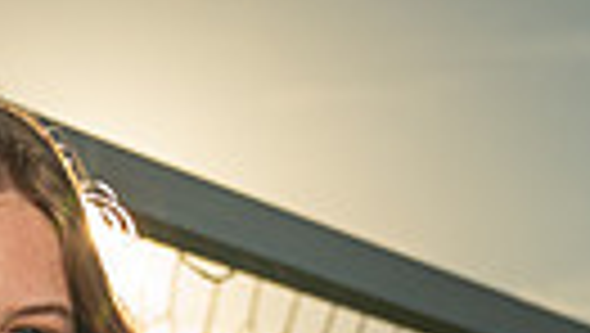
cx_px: -171
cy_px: 986
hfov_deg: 10.0
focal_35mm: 211
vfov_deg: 5.4
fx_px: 3304
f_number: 4.5
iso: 200
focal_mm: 39
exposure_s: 1/250
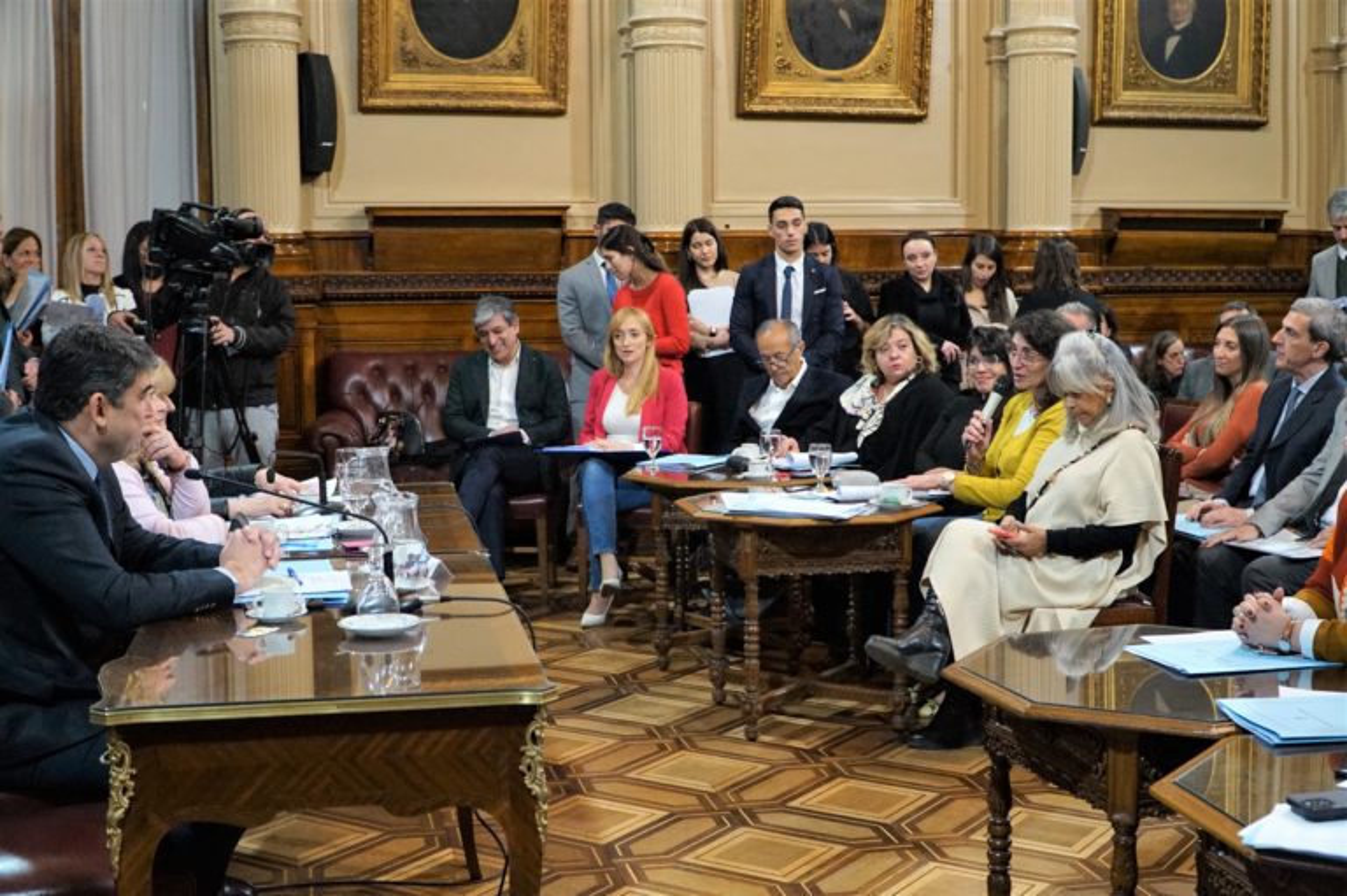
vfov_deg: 31.9
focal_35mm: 42
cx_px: 674
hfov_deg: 46.4
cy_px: 448
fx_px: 1570
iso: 2500
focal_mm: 28
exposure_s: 1/160
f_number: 4
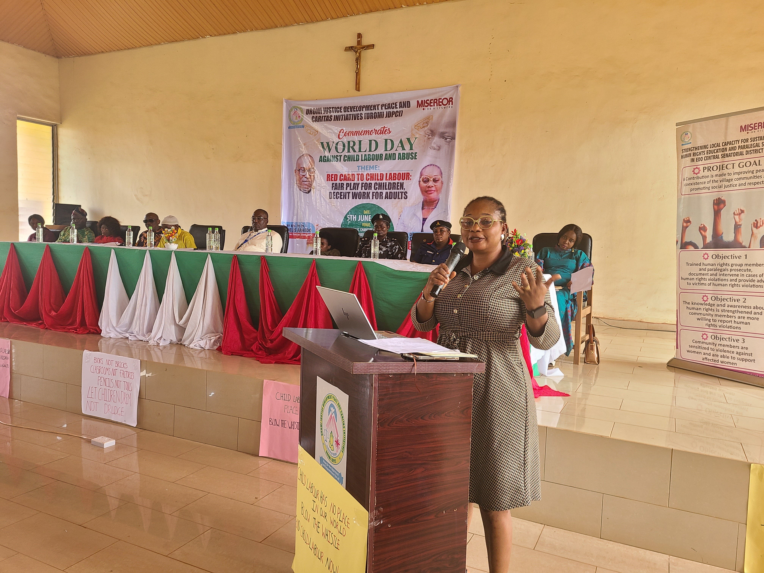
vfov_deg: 53.1
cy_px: 286
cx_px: 382
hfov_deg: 67.3
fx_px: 574
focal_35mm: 26
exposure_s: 1/60
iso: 100
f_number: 1.8
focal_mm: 5.4
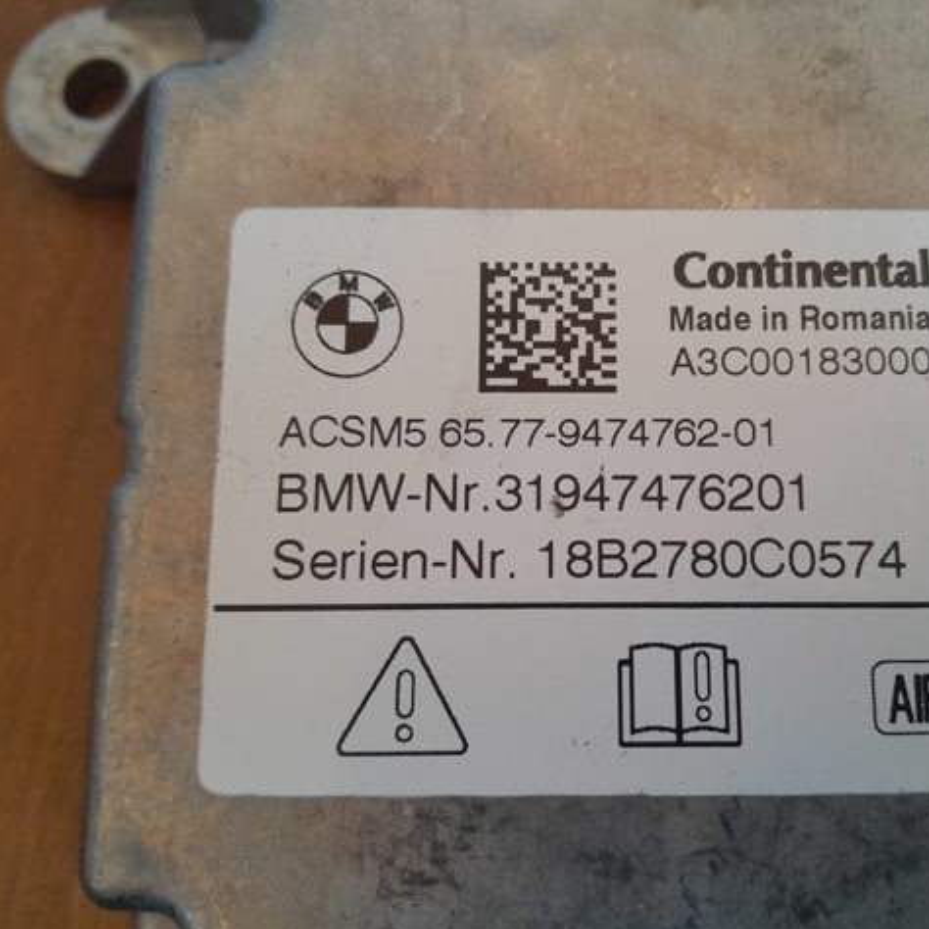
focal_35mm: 31
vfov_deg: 52.5
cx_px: 580
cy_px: 467
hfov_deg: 52.0
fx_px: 941
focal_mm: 3.98
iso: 200
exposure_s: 1/50
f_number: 1.8
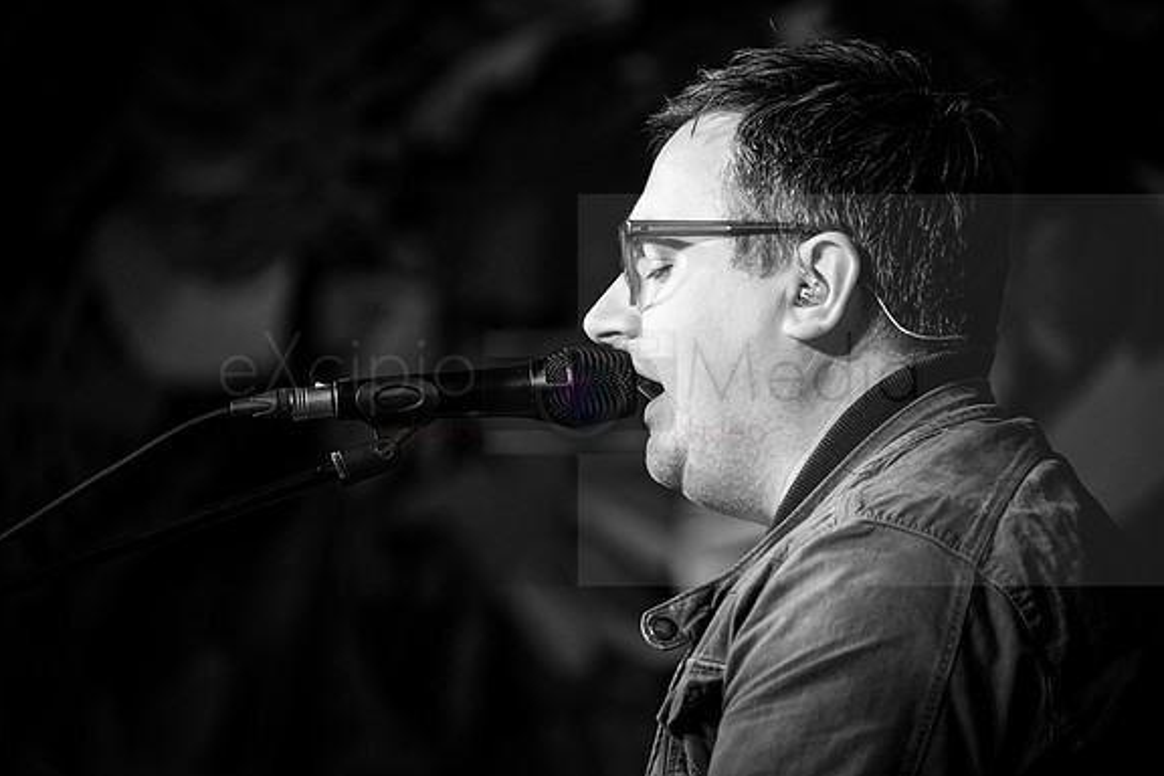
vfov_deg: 3.4
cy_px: 389
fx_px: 13029
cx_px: 580
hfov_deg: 5.1
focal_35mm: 403
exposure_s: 1/125
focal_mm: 400
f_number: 5.6
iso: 2500
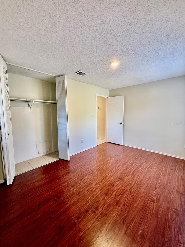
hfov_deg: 85.7
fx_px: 100
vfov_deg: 102.1
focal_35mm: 14
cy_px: 124
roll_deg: -0.1
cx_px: 92
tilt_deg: -5.8
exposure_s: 1/60
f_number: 2.2
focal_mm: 2.22
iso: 200
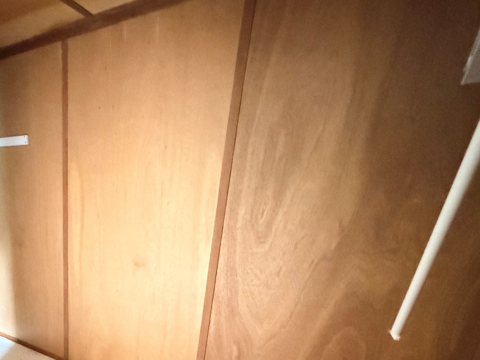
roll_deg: -1.6
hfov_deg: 64.7
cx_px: 113
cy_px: 315
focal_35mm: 25
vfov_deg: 49.6
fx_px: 347
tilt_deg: -20.5
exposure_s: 1/18
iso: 3200
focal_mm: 2.22
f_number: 2.2
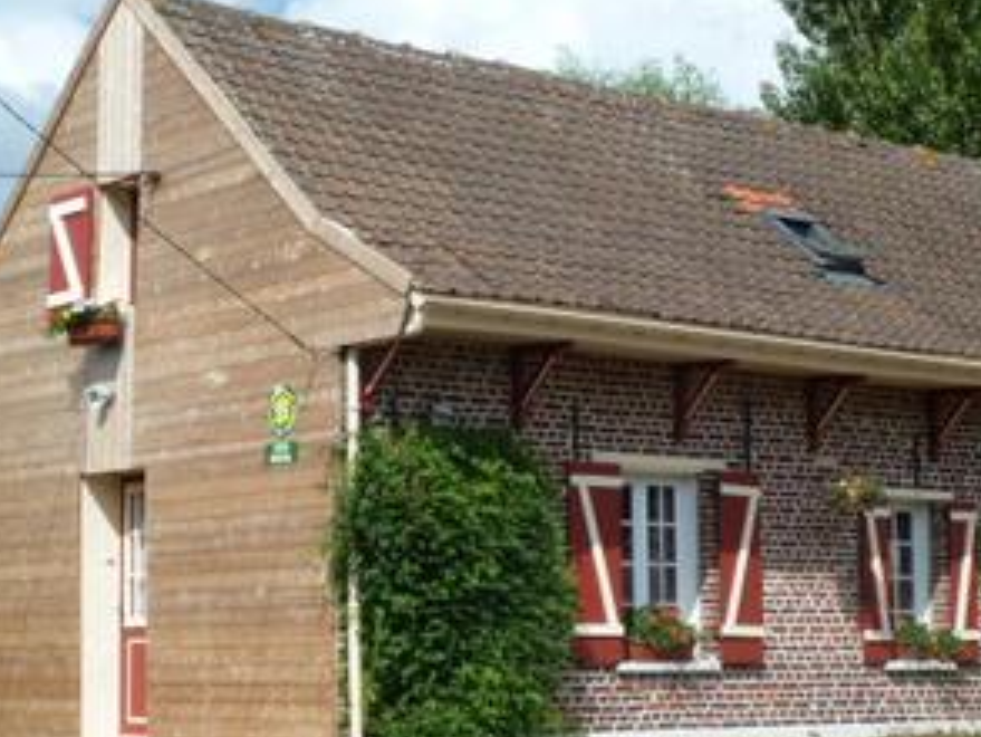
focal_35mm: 82
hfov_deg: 23.7
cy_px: 481
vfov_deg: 18.0
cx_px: 328
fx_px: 2325
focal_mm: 7.9
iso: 80
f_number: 5
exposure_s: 1/400
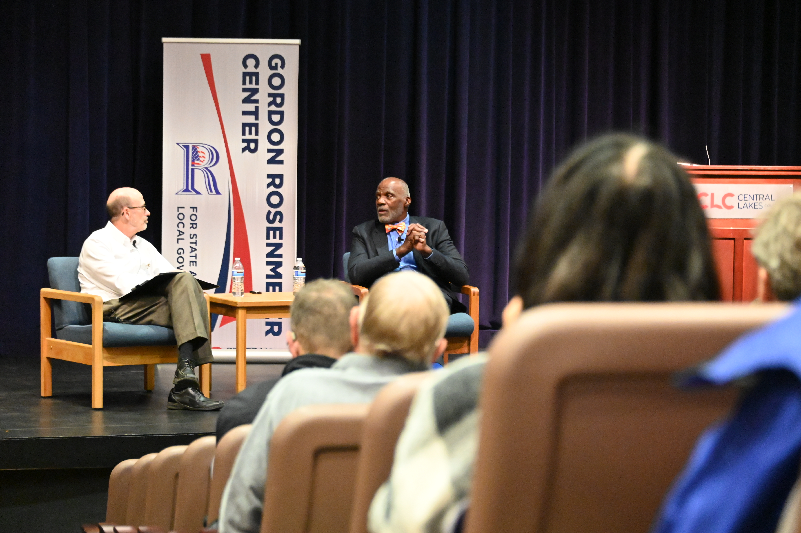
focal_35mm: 92
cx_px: 400
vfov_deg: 14.8
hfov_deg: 22.2
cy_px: 266
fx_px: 2046
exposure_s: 1/60
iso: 16000
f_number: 5.3
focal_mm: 92
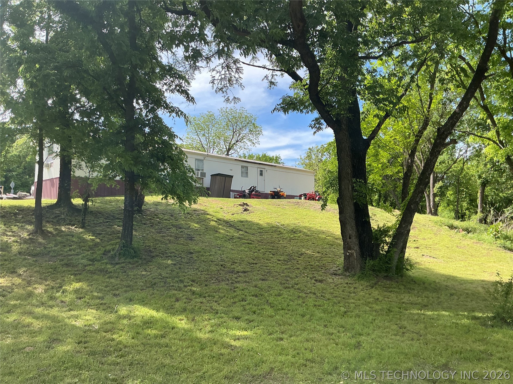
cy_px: 192
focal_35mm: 29
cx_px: 256
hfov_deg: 61.7
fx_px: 430
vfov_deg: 48.2
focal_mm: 3
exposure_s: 1/534
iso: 25
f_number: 1.8
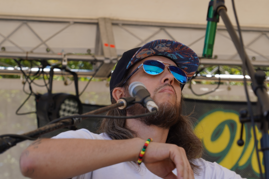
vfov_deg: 8.6
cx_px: 182
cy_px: 101
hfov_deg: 12.8
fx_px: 1195
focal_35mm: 160
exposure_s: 1/160
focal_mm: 105
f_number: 8
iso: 125
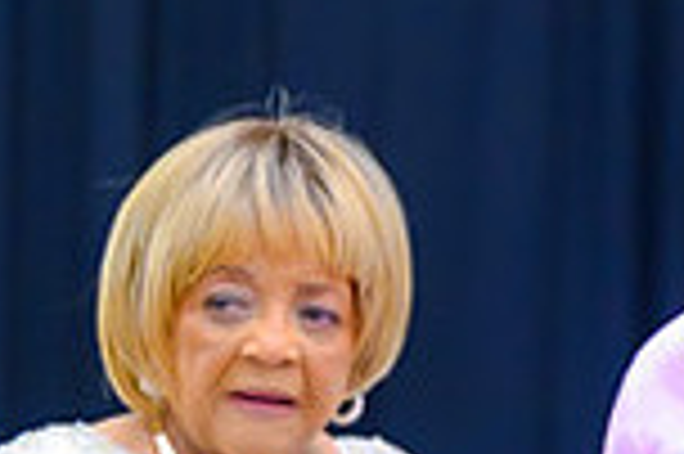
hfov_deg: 4.8
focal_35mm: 429
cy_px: 616
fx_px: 8142
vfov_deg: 3.2
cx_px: 1139
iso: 3600
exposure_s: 1/125
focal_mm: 102
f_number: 2.8
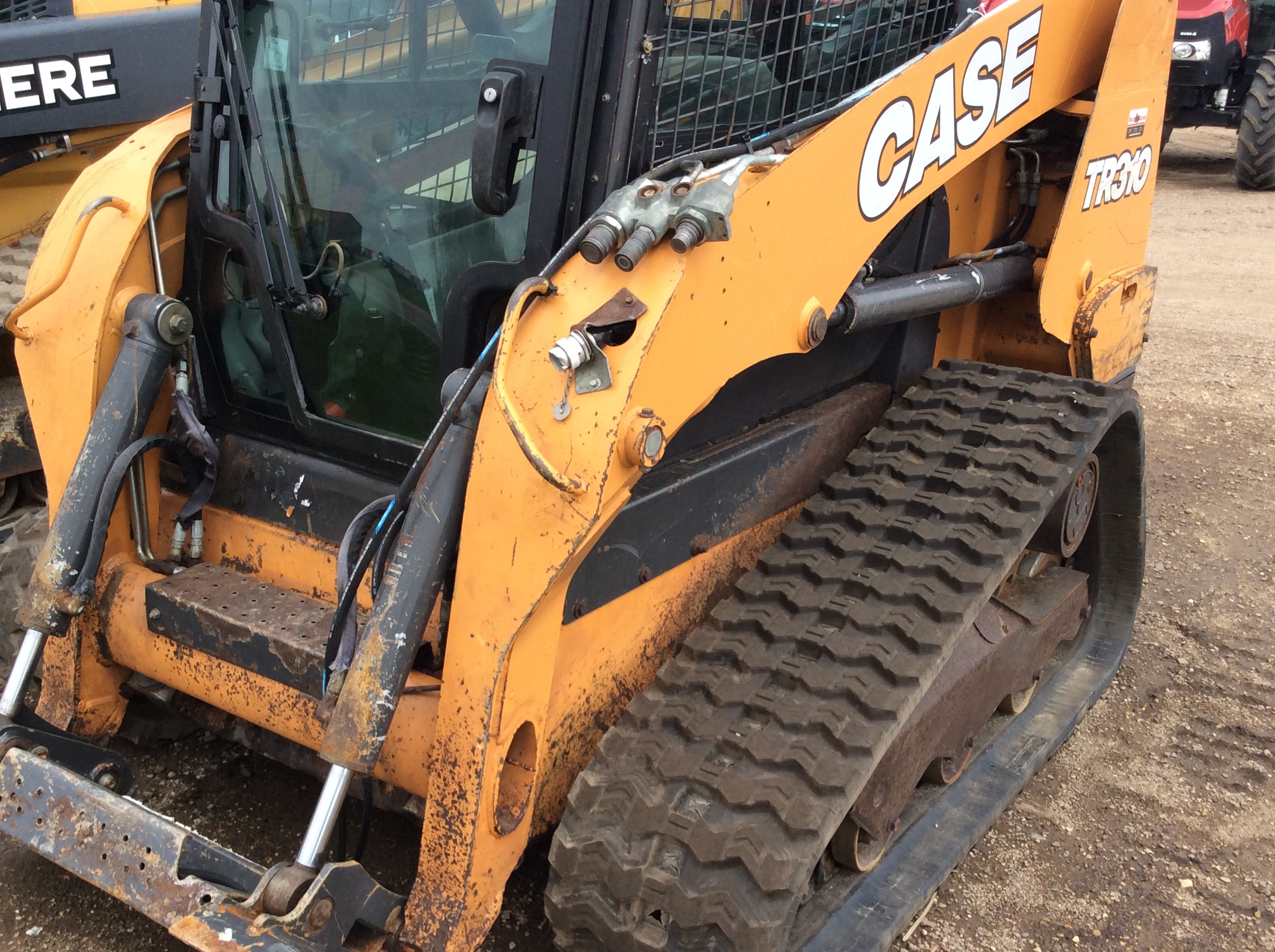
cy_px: 563
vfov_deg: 37.5
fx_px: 1397
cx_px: 616
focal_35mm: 38
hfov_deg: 49.0
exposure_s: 1/566
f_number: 2.4
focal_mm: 3.3
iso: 32
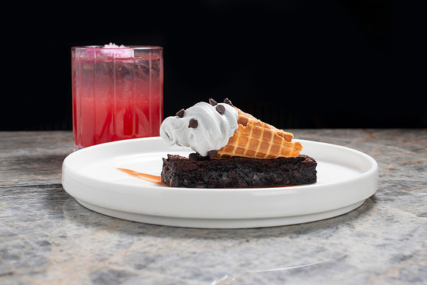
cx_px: 218
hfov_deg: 35.4
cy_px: 145
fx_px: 670
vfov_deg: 24.0
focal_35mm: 56
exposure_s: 1/200
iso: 200
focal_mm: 50
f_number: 8
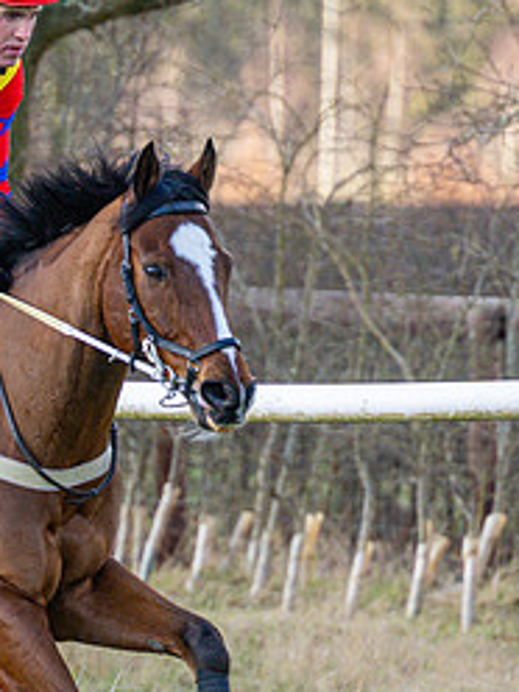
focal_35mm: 743
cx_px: 33
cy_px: 536
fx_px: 14853
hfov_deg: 2.0
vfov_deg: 2.7
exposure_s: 1/1000
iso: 800
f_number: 4
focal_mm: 165
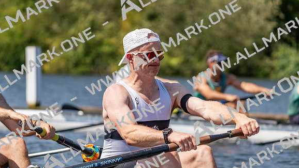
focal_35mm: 261
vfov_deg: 4.7
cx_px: 149
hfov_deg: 8.3
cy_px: 96
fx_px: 2070
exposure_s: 1/2000
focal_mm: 248
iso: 250
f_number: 5.6
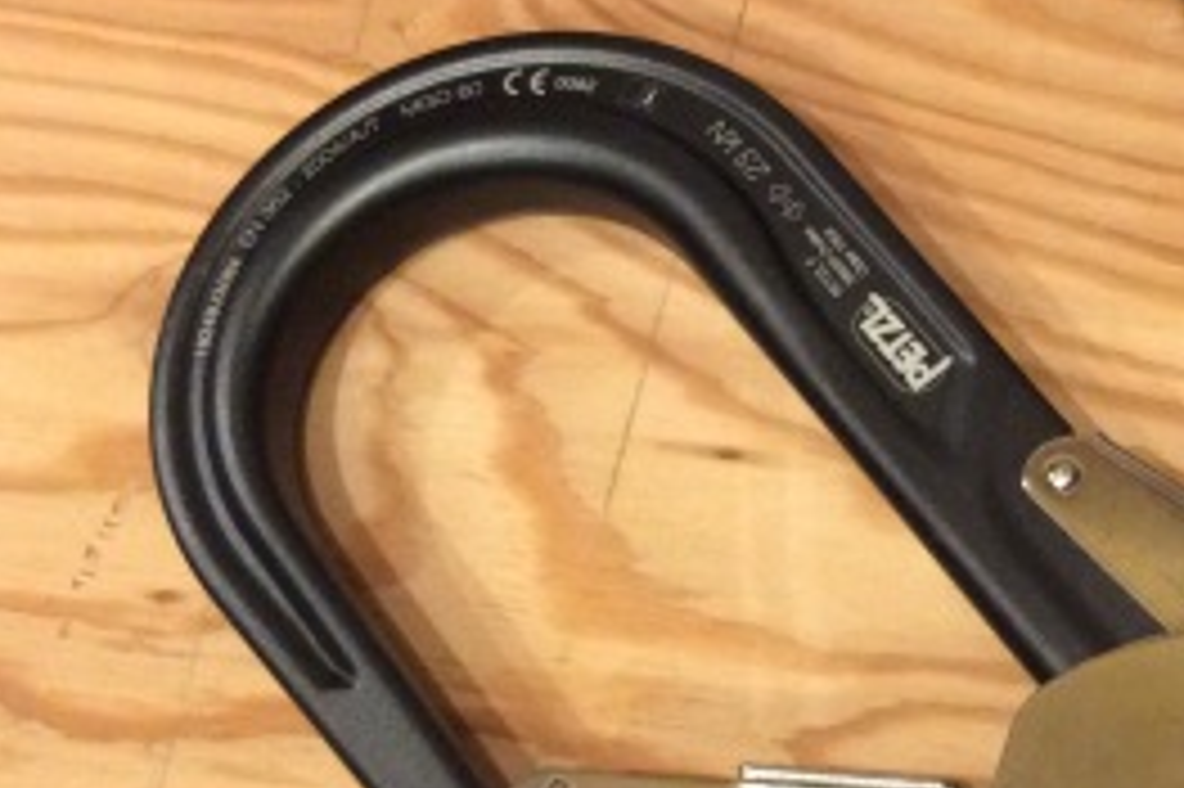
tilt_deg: -65.5
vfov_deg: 16.8
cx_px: 1189
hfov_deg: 24.0
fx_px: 2662
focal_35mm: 81
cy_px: 374
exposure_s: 1/24
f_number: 2.4
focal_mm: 3.3
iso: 320
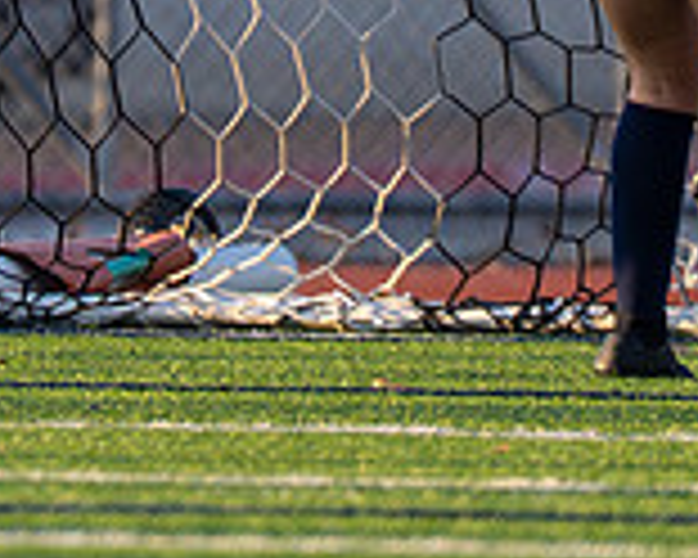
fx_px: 44312
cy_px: -294
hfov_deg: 0.9
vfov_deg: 0.7
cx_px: 670
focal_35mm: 2145
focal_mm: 200
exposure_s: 1/2000
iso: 400
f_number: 2.8
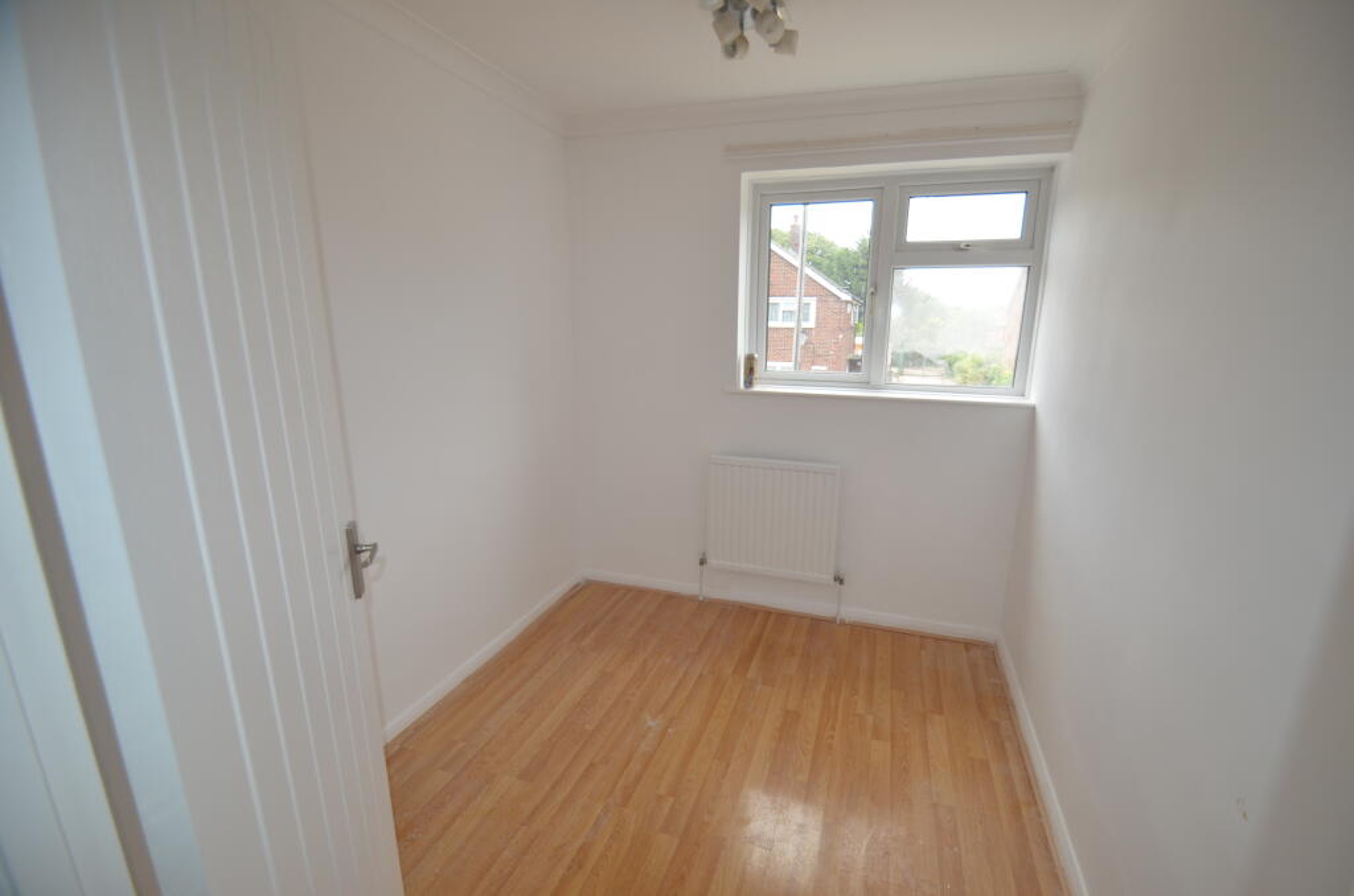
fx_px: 563
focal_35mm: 15
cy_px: 448
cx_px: 677
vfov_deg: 77.1
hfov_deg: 100.5
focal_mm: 10
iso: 160
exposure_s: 1/200
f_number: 3.5
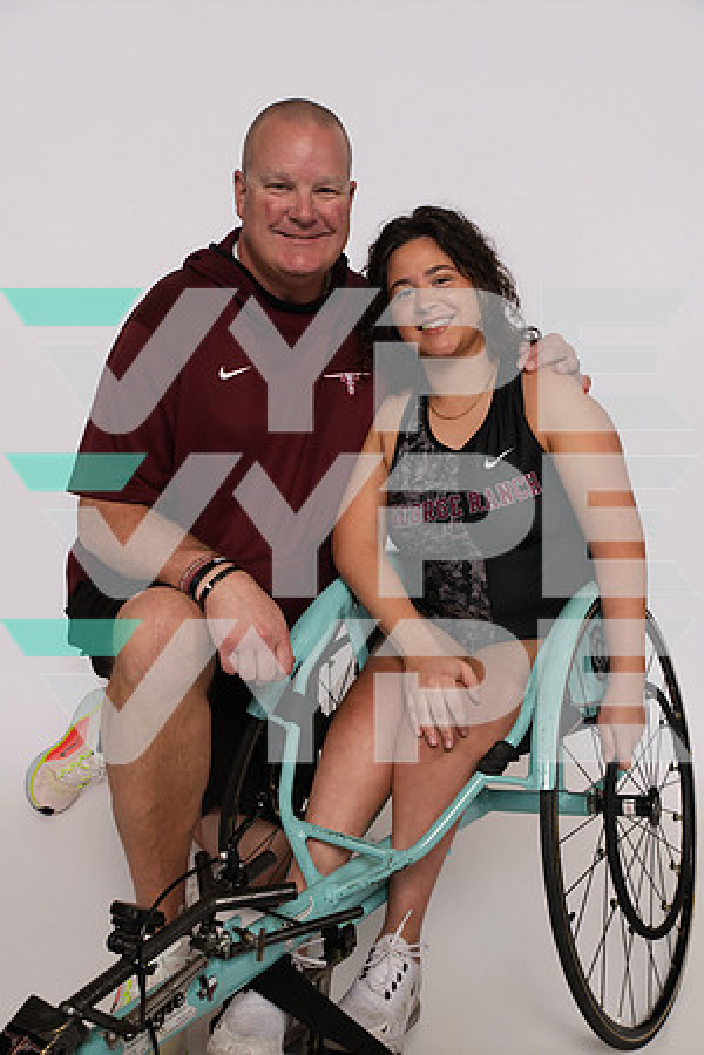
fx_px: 1056
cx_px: 352
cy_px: 528
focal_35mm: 36
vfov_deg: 53.1
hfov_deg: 36.9
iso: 640
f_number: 8
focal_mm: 36
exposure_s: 1/320
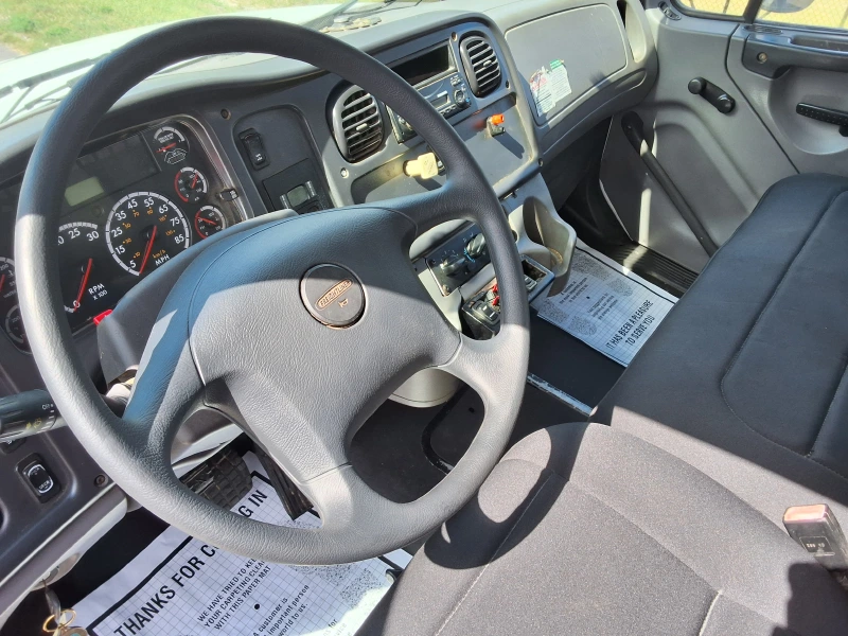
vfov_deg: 49.7
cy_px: 318
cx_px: 424
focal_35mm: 28
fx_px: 686
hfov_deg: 63.4
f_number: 1.9
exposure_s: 1/270
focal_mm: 2.91
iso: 32
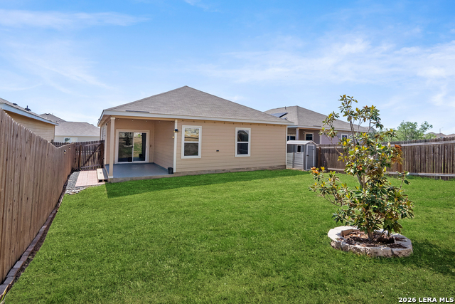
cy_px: 152
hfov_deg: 96.7
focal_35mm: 16
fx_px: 202
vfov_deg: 73.8
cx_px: 228
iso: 640
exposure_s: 1/250
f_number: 8
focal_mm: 16
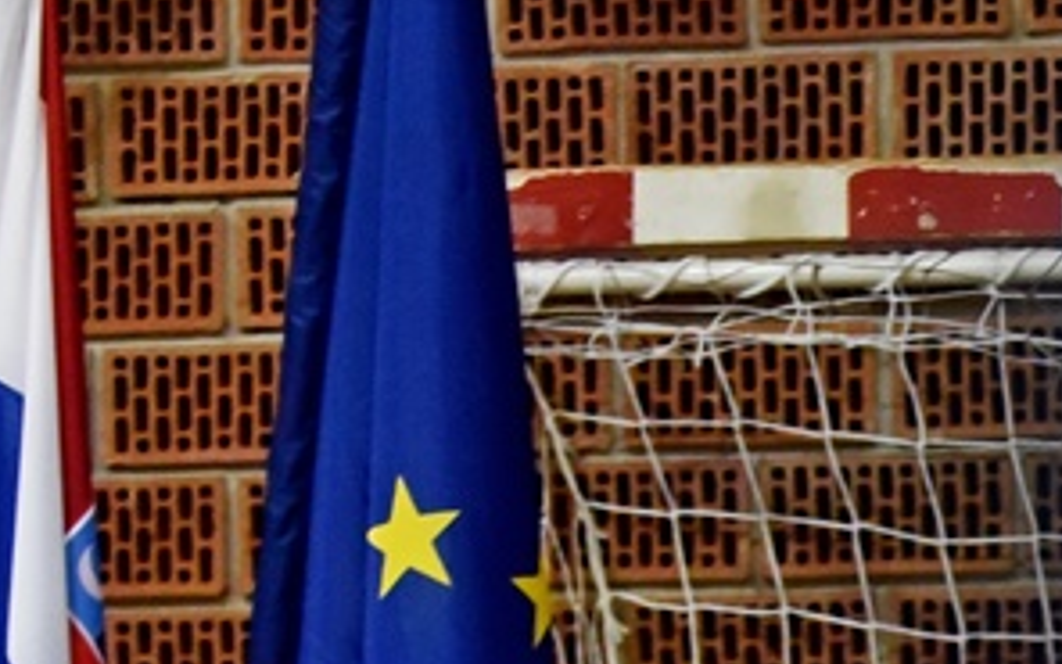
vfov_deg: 4.3
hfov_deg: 6.8
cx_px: 2088
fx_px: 8625
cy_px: 1409
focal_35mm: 298
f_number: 5
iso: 6400
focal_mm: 72
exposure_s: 1/125
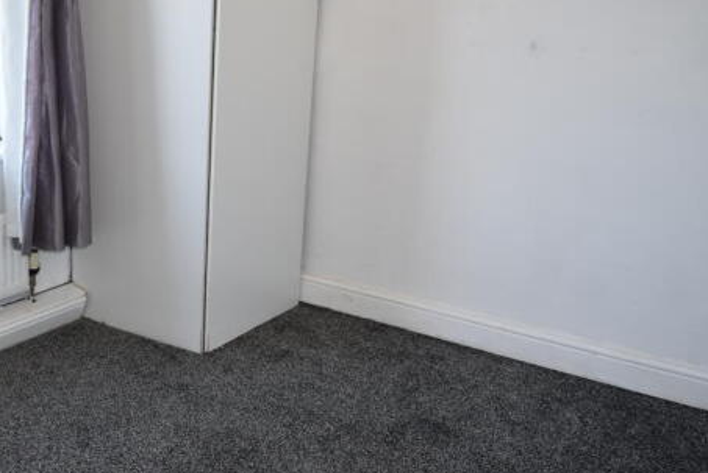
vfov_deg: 34.3
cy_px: 213
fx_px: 768
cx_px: 199
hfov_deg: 48.1
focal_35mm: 39
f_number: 5.6
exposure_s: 1/125
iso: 320
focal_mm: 18
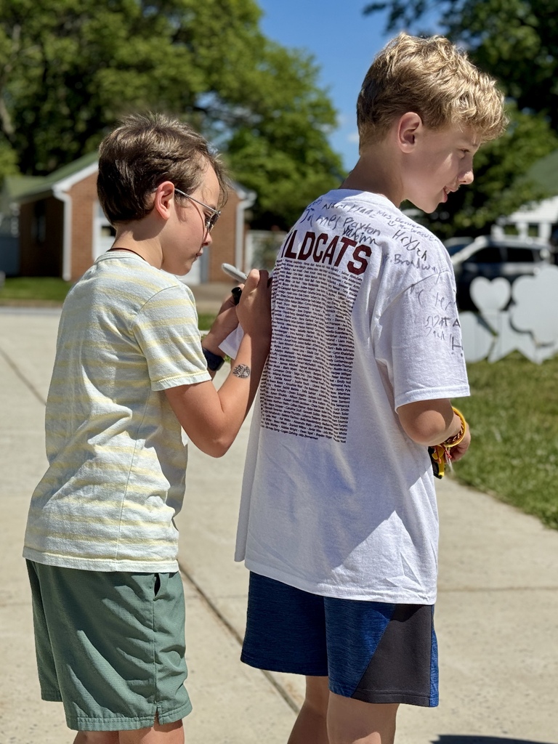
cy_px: 372
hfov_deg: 30.3
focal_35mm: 48
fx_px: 1032
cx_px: 279
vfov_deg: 39.7
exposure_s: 1/10526
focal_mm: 6.76
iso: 80
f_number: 1.78
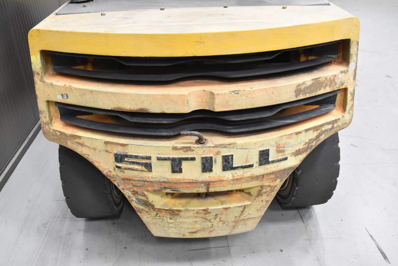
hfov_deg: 59.5
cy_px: 133
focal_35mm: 32
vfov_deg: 41.7
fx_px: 348
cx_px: 199
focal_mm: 21
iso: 1600
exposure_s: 1/25
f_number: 5.6
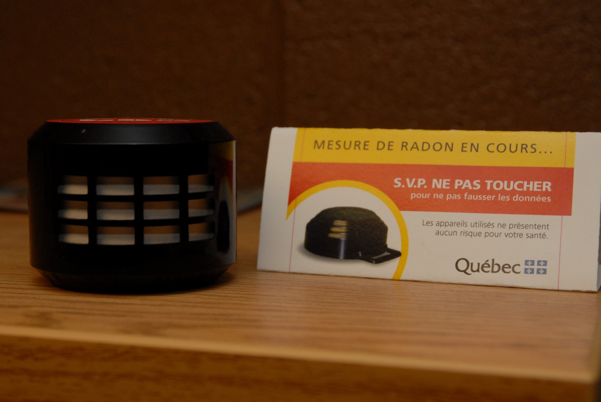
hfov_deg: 28.0
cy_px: 201
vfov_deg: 19.0
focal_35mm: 72
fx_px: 1204
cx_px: 300
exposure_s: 1/160
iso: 400
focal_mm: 48
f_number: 6.3
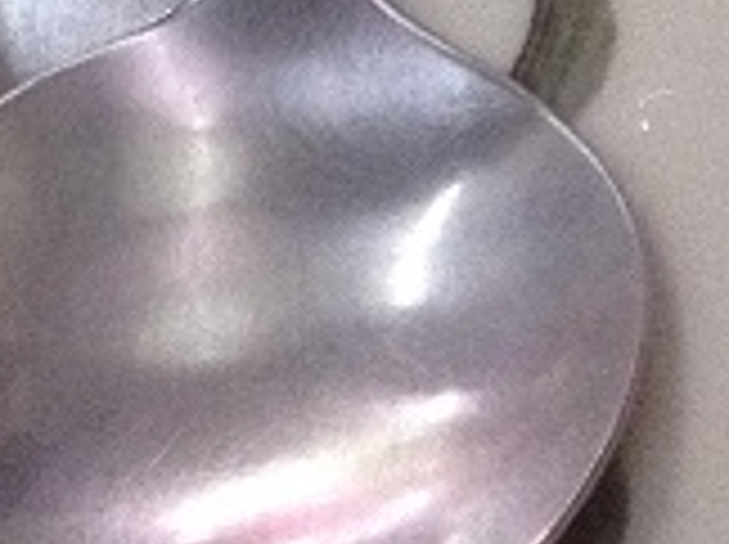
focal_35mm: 158
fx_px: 3322
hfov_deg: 11.0
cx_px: -886
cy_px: 182
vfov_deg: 9.4
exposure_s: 1/20
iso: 200
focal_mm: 3.3
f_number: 2.4
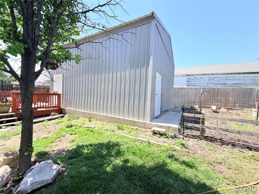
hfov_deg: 102.1
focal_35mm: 14
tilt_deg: -2.2
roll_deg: -1.6
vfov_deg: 85.7
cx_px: 130
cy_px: 97
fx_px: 105
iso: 40
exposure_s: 1/734
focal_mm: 2.22
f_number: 2.2
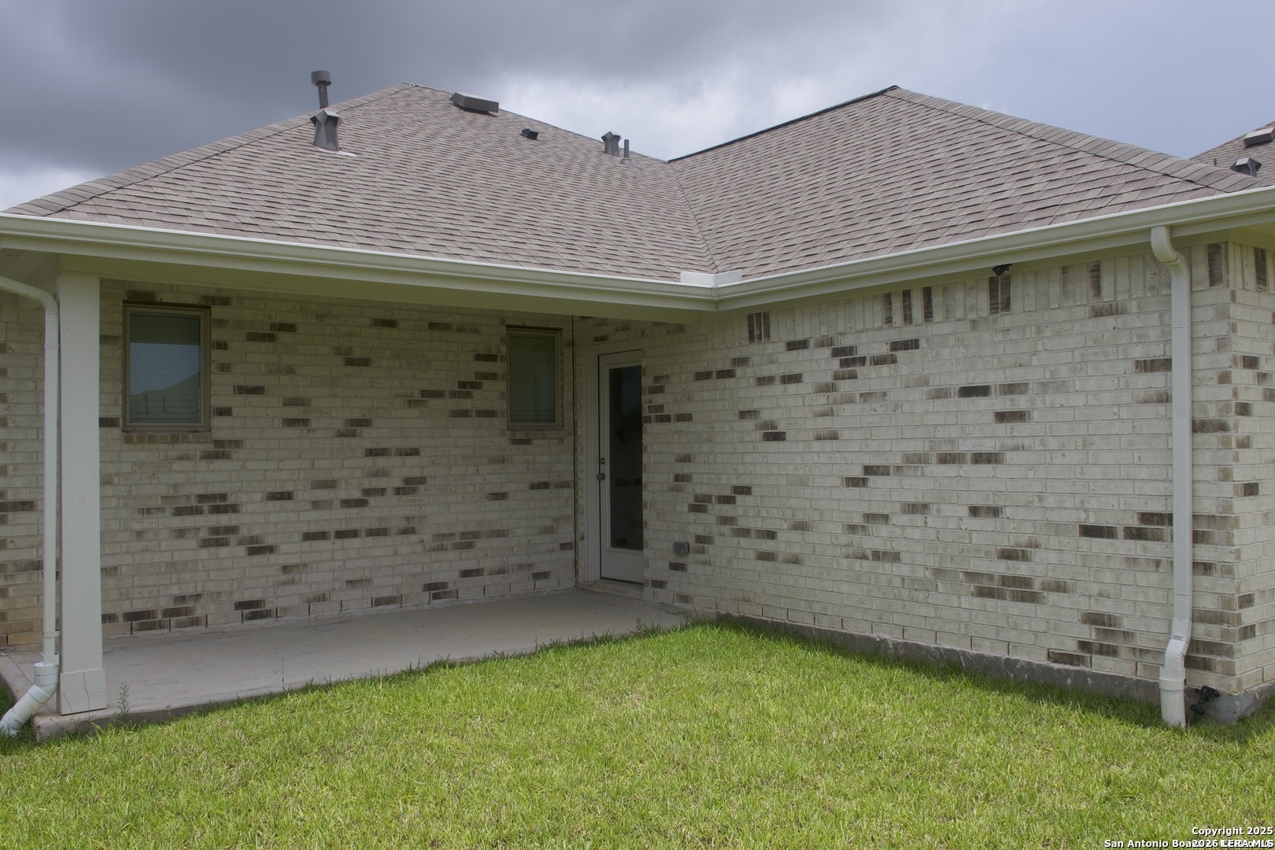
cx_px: 638
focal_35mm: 30
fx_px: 1062
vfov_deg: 43.6
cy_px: 425
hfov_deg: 61.9
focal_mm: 20
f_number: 7.1
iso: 100
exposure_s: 1/400
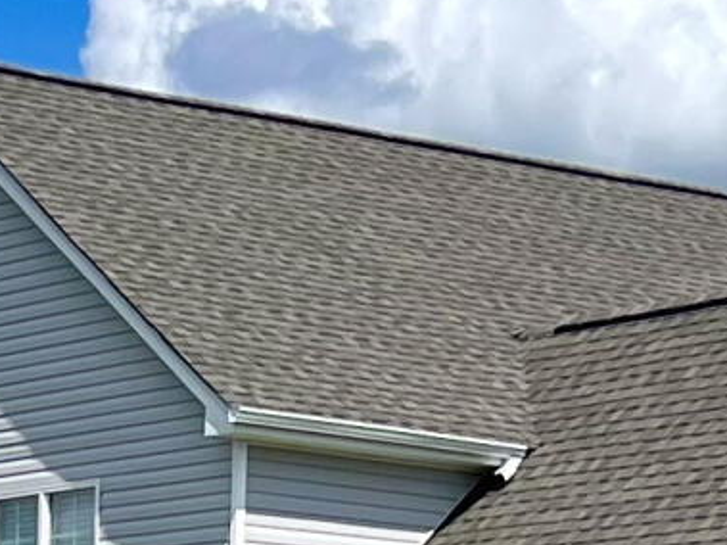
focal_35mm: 206
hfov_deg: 9.6
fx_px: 4325
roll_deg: -1.4
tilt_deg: -8.0
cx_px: 180
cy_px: 1531
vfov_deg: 6.6
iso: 50
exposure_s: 1/8000
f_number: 1.5
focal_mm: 5.7
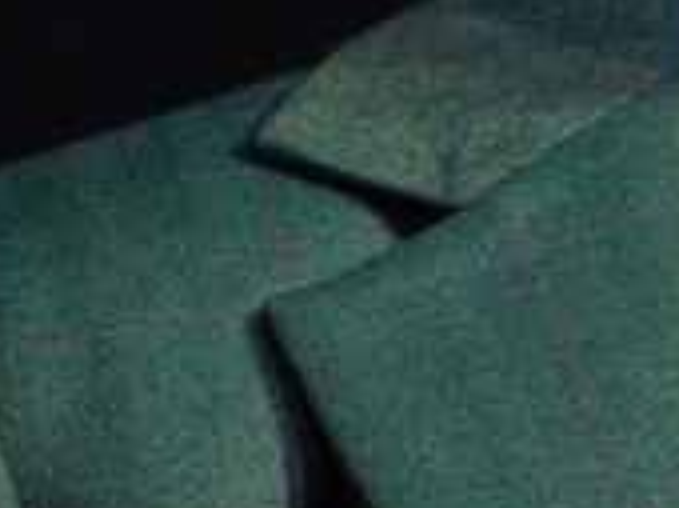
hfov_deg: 0.9
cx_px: 1809
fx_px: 45443
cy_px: -504
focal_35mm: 2320
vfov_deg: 0.6
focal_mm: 400
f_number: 5.6
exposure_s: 1/320
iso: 3200
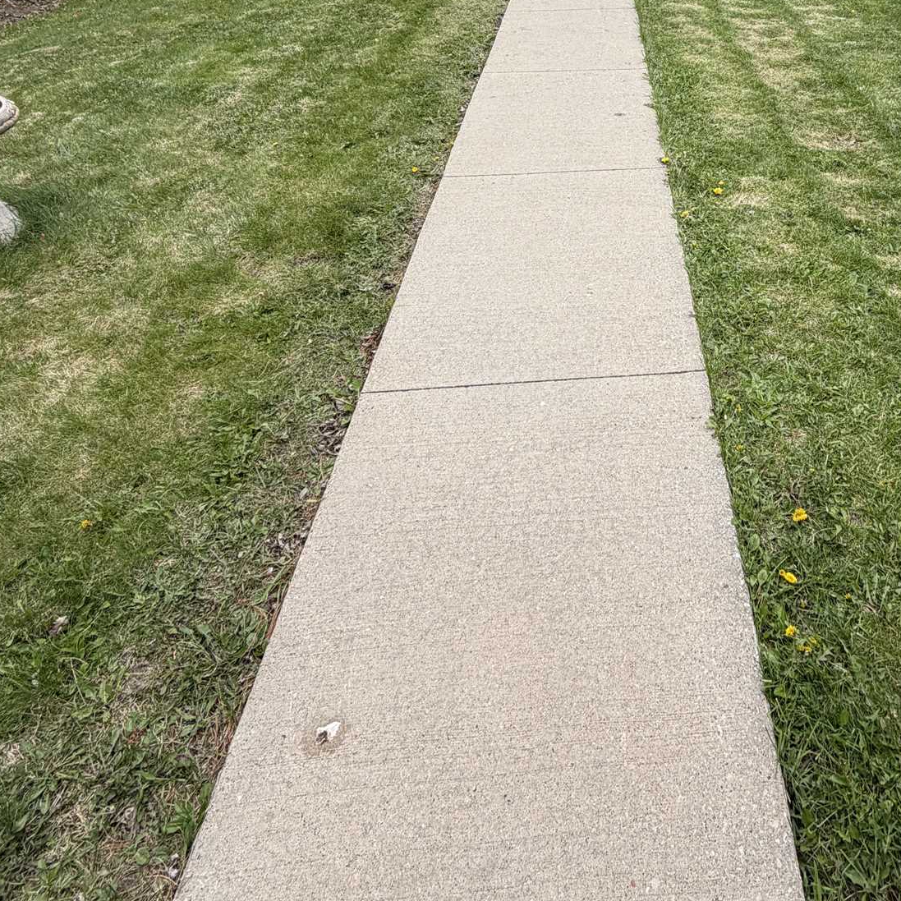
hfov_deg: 58.8
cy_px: 178
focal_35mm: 26
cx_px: 636
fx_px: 766
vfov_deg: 56.5
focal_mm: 2.22
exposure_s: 1/289
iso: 50
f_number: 2.2
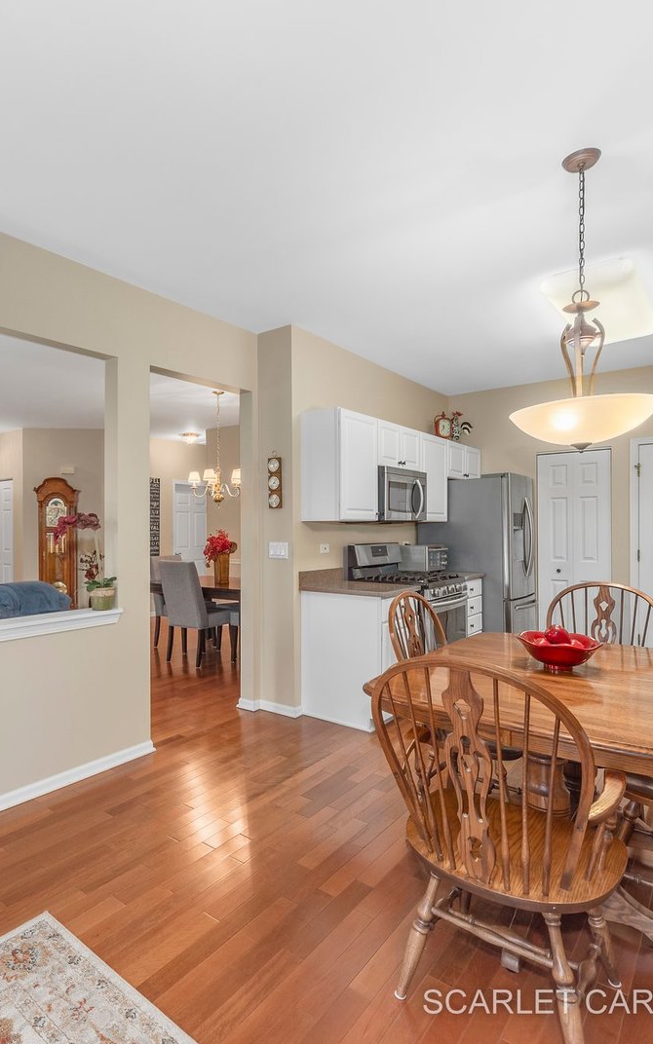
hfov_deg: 58.7
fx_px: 569
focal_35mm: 20
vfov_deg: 85.1
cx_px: 237
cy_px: 520
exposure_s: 1/6
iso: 400
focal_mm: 13
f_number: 7.1
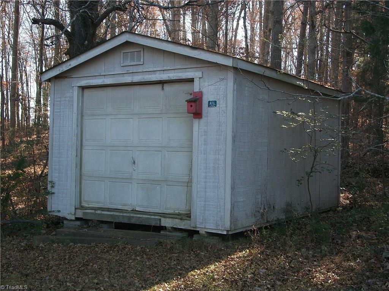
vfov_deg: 29.1
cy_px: 146
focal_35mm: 50
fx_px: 562
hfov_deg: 38.2
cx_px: 194
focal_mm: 8.8
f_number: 3.6
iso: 80
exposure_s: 1/125
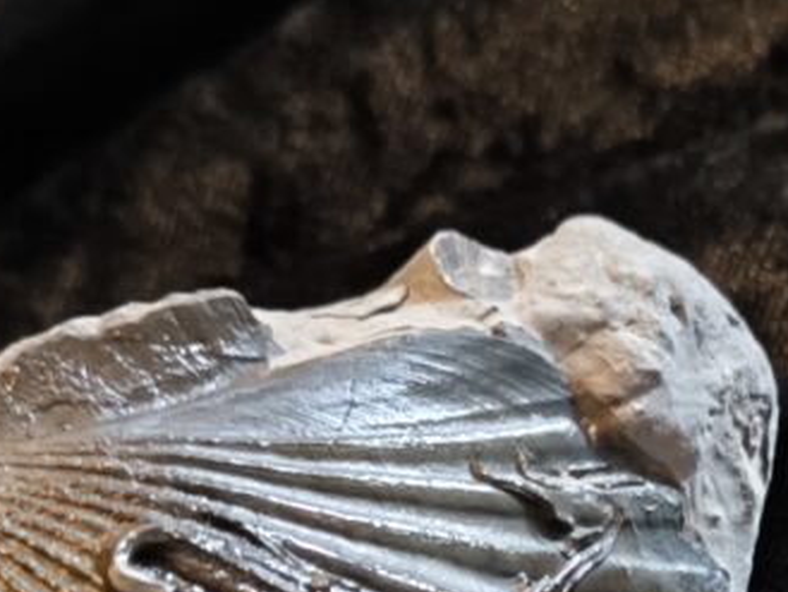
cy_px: 894
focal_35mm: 152
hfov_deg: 12.9
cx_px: 704
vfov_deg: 9.5
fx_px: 3461
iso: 640
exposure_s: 1/25
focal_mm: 6.92
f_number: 1.9
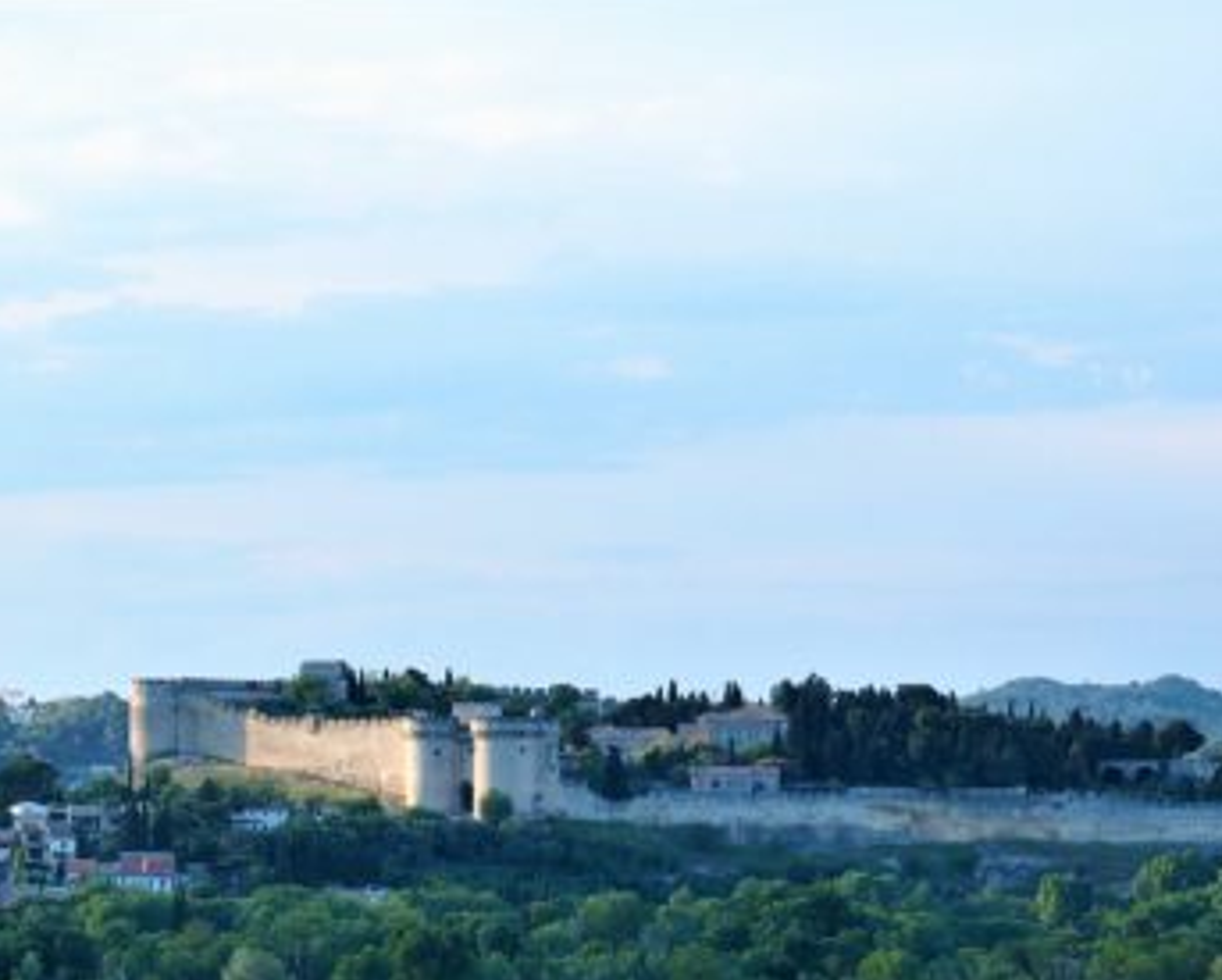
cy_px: 791
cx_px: 431
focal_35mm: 191
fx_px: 6914
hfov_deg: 10.1
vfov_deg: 8.1
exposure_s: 1/500
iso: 100
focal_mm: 24
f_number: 3.5
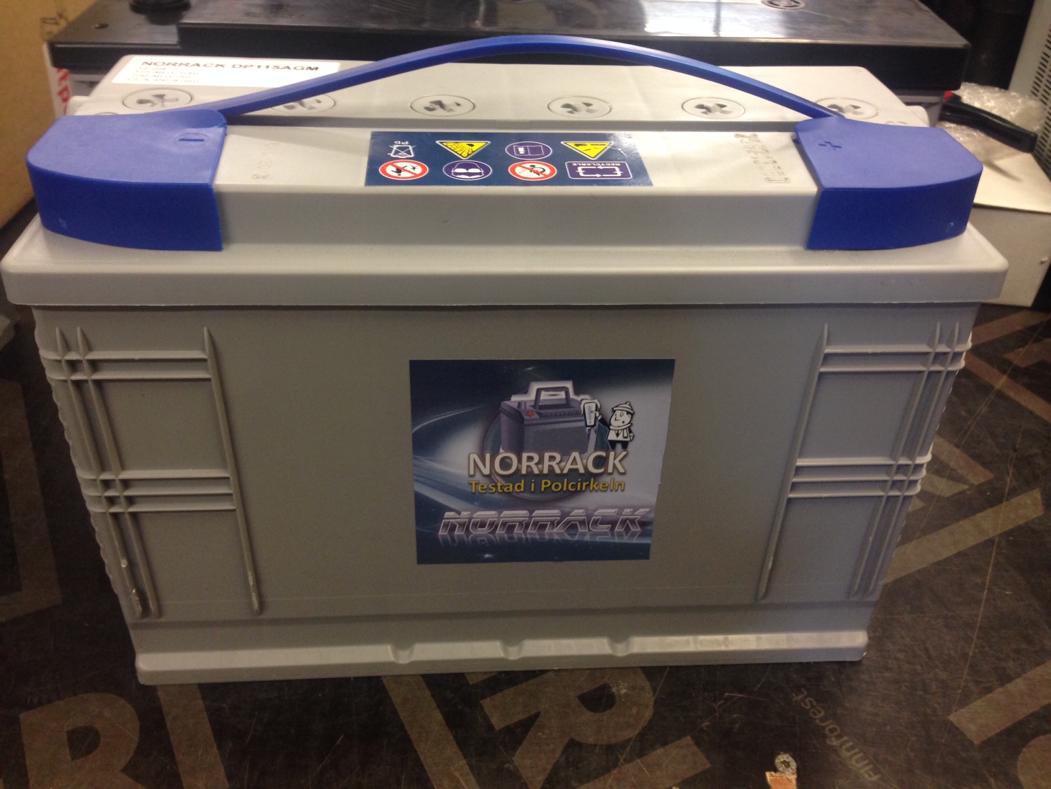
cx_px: 526
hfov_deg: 55.4
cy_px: 394
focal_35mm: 33
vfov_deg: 42.9
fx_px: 1002
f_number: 2.4
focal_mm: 4.12
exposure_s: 1/20
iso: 125
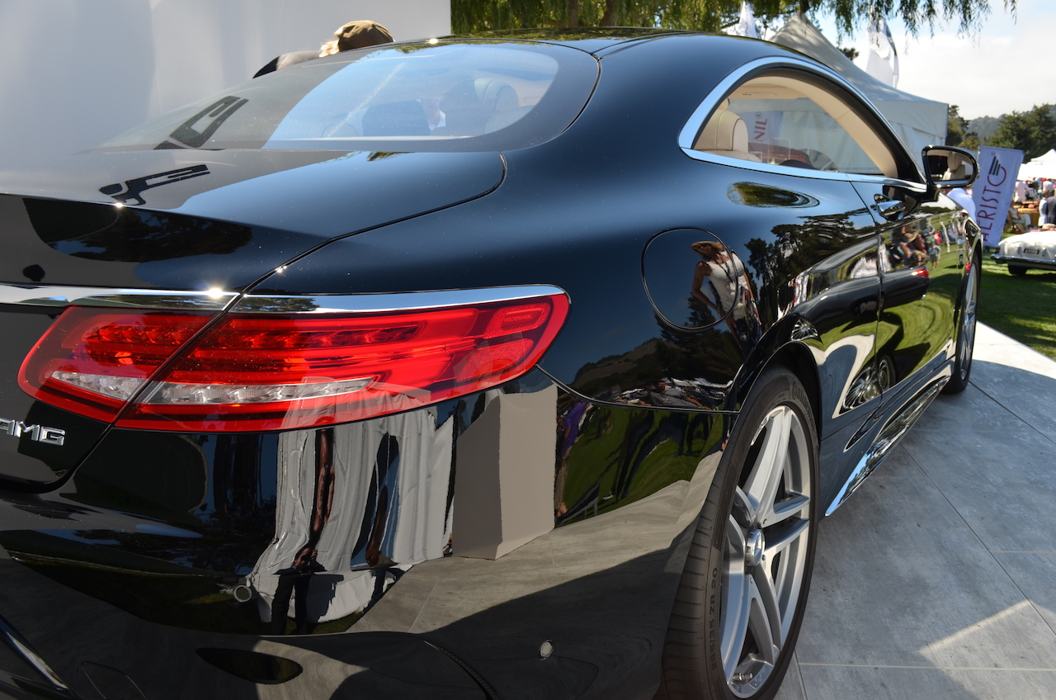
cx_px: 528
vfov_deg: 43.4
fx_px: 878
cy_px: 350
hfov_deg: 62.0
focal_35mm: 30
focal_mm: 20
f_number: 8
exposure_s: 1/250
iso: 180
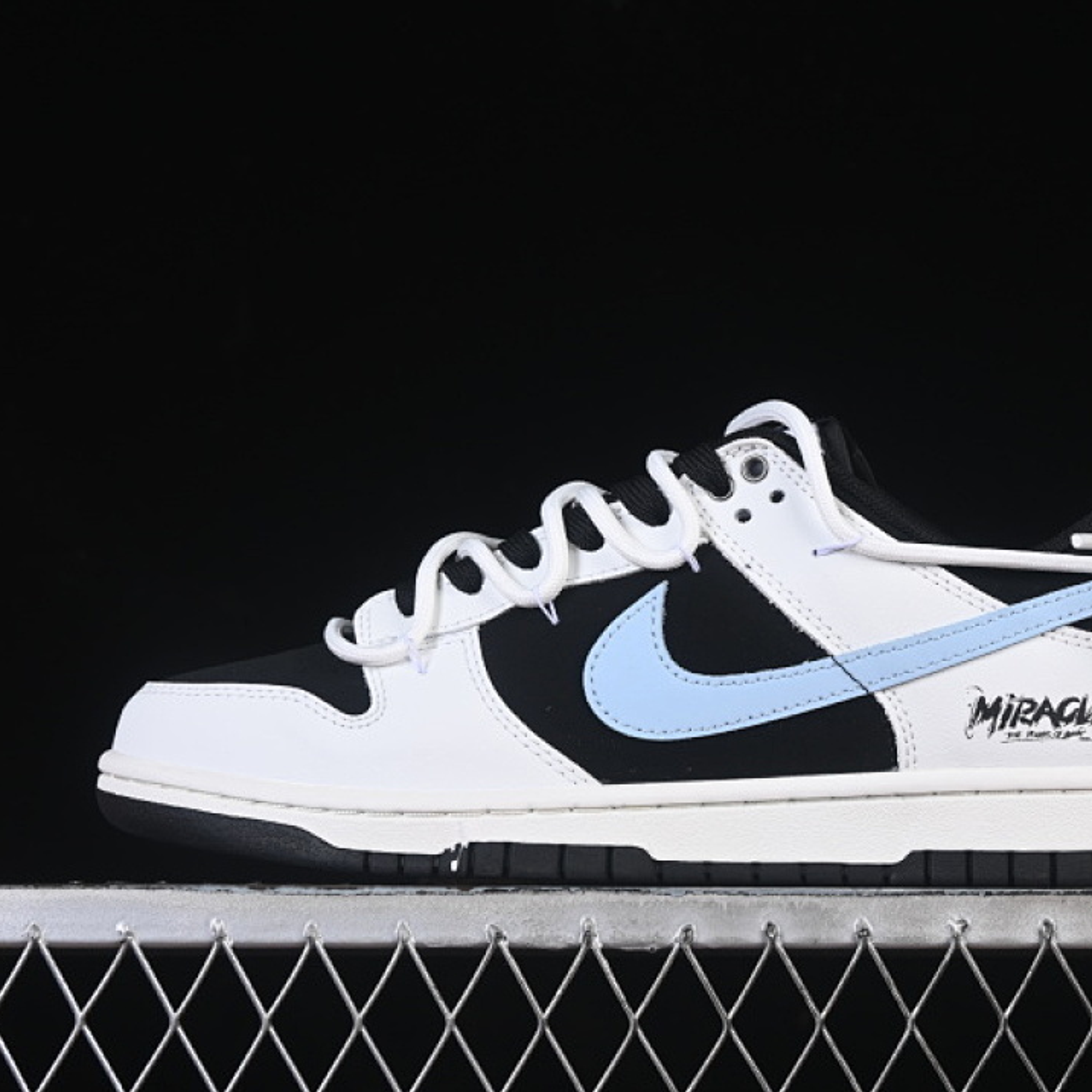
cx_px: 691
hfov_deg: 18.1
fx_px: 3426
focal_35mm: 96
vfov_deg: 18.1
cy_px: 547
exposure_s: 1/60
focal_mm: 50
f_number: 8
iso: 160
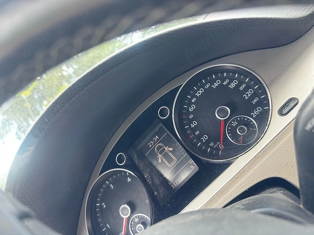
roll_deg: +40.8
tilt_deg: -0.1
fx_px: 218
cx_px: 157
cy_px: 118
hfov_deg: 71.6
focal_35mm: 24
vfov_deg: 56.8
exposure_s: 1/121
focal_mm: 6.76
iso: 200
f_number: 1.78
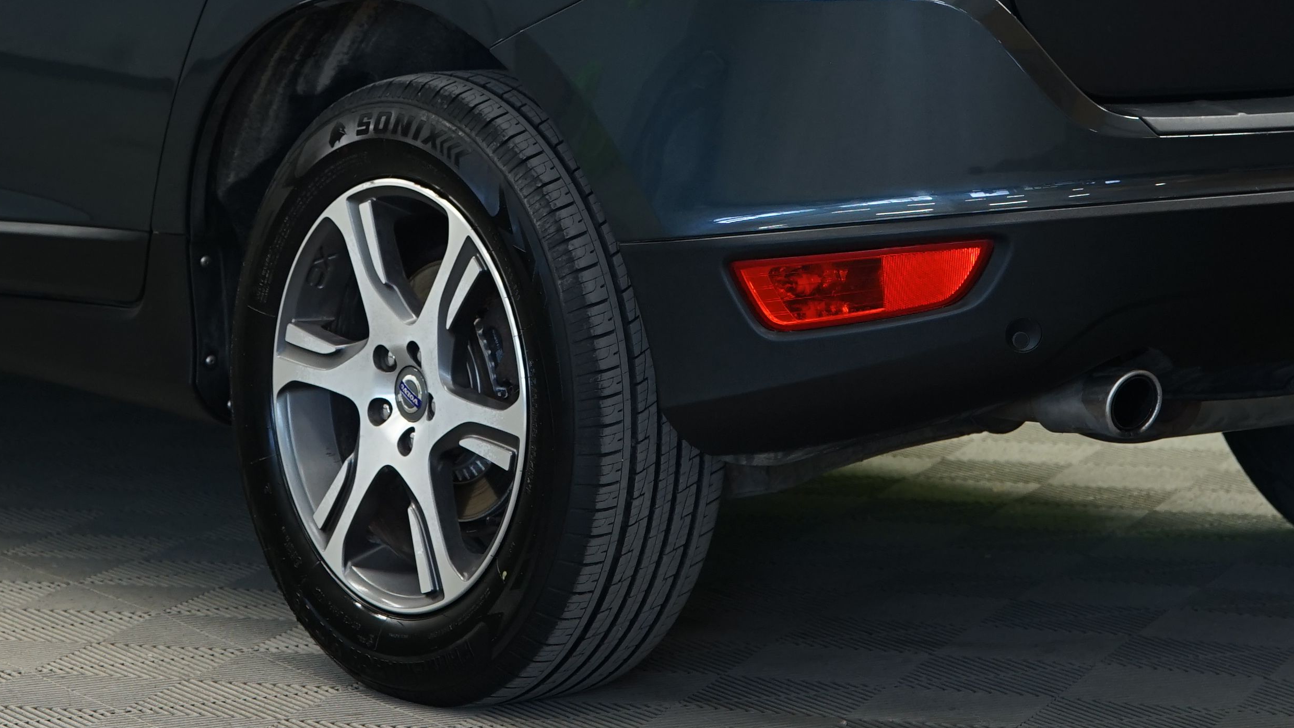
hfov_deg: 12.3
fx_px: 6005
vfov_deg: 6.9
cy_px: -93
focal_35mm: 175
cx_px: 549
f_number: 5
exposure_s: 1/15
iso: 500
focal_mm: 69
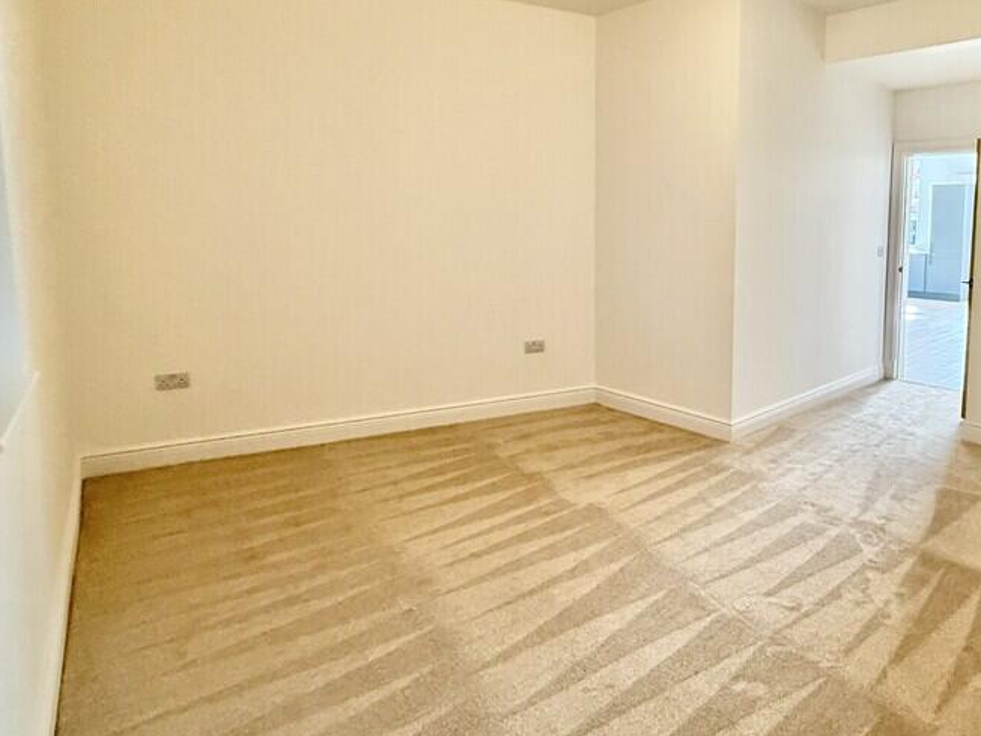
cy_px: 284
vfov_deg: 60.4
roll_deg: +1.6
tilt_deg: -4.6
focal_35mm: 22
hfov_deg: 73.2
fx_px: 623
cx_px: 682
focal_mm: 2.22
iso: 400
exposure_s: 1/100
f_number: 2.2
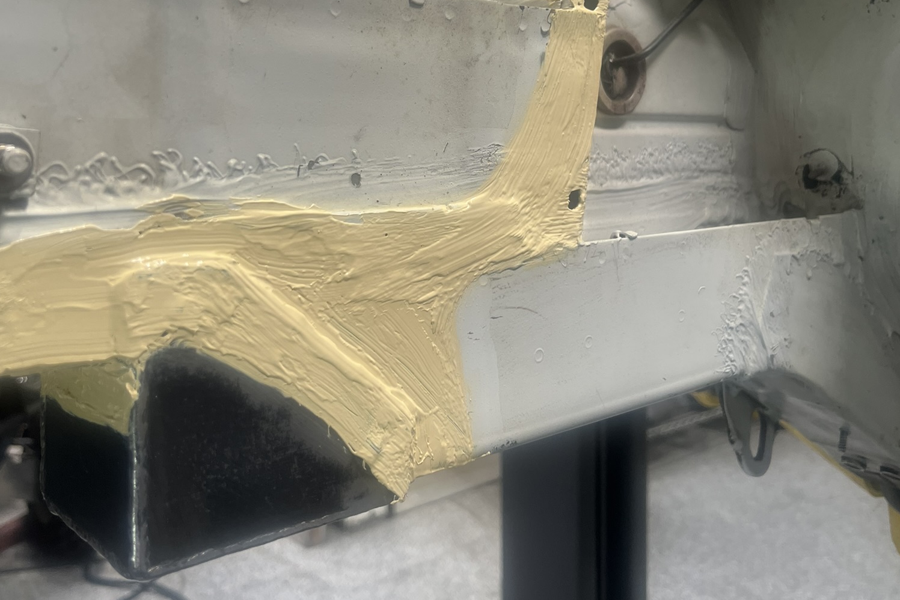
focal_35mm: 37
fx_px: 925
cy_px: 142
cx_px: 447
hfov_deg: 51.9
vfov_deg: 35.1
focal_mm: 5.7
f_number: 1.5
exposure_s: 1/120
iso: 80
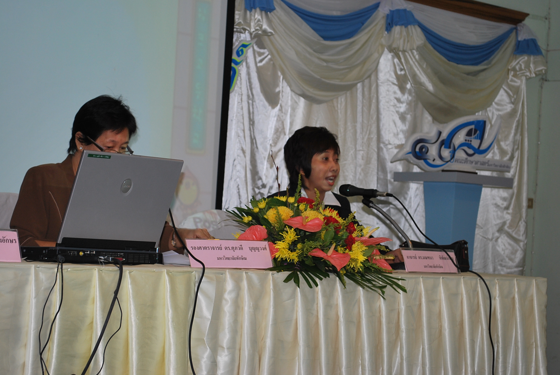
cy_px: 188
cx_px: 280
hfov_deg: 24.6
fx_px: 1285
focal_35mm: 82
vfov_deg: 16.6
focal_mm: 55
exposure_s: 1/15
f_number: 5.6
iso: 200
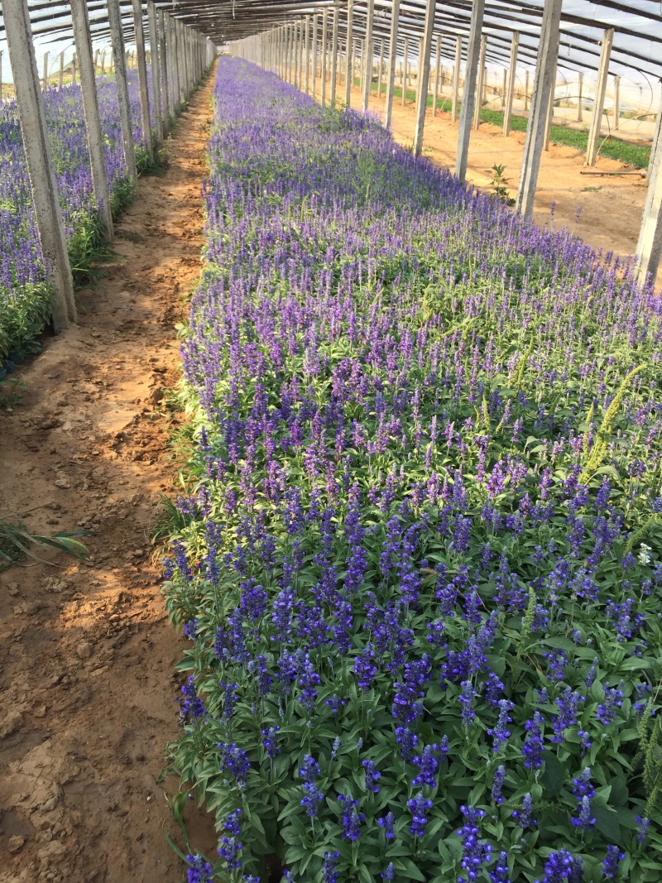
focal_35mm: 29
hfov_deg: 48.2
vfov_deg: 61.7
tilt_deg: -27.7
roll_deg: -1.9
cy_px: 442
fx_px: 740
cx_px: 331
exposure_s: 1/388
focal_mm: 4.15
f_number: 2.2
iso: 32
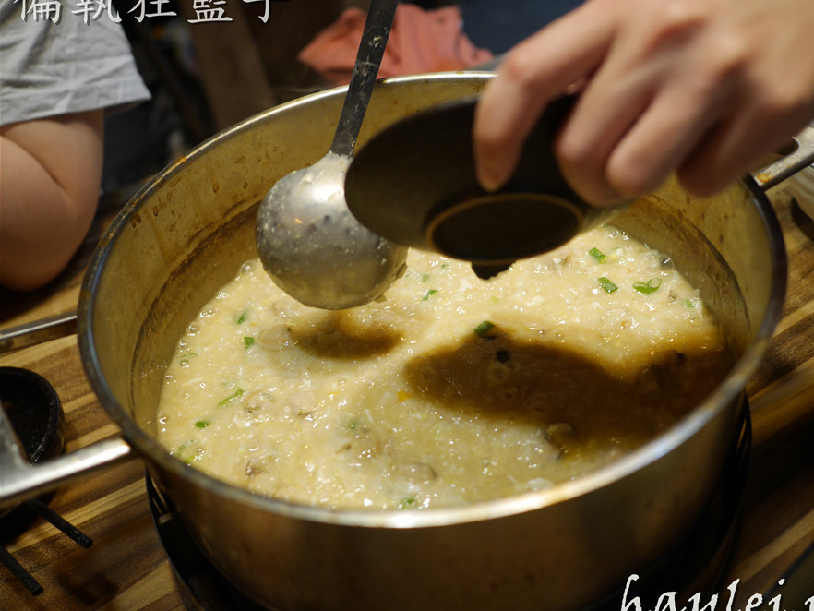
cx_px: 461
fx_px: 800
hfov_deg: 53.8
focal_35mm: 34
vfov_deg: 41.8
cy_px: 293
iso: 320
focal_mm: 15
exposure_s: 1/60
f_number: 1.7
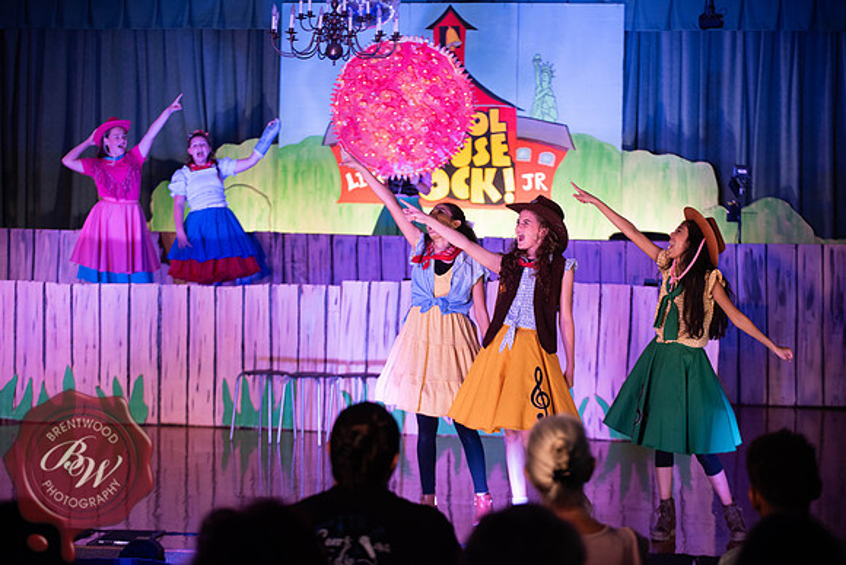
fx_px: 2162
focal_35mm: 92
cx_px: 423
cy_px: 282
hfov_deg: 22.1
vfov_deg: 14.9
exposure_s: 1/160
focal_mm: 92
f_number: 2.8
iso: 500
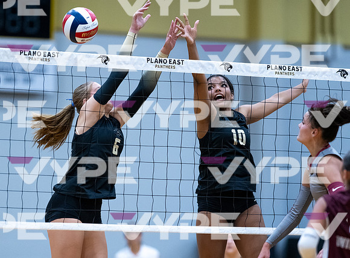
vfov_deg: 5.0
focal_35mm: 294
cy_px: 175
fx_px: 2958
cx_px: 166
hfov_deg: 6.8
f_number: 2
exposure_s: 1/1600
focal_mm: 200
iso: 3200
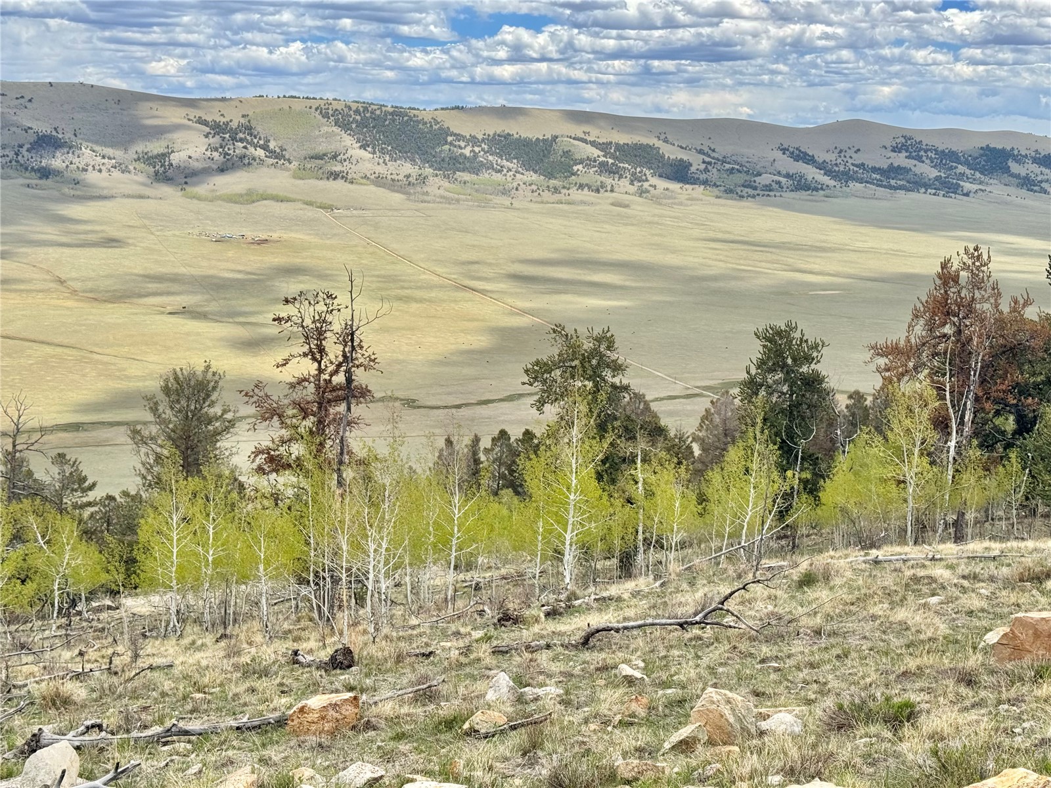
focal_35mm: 48
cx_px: 526
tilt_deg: -10.7
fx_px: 1457
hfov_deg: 39.7
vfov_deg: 30.3
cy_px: 394
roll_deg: -0.3
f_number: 1.78
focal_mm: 6.76
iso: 64
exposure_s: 1/4049
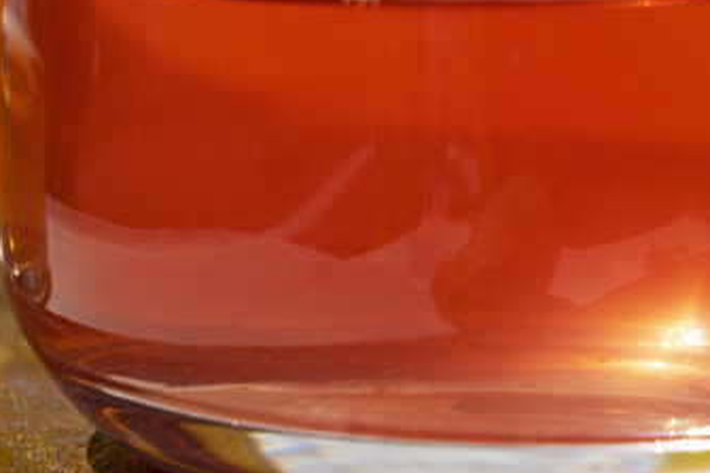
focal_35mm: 269
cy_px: -197
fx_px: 5302
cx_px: 418
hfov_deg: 7.7
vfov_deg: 5.1
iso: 200
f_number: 7.1
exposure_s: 1/800
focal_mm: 75
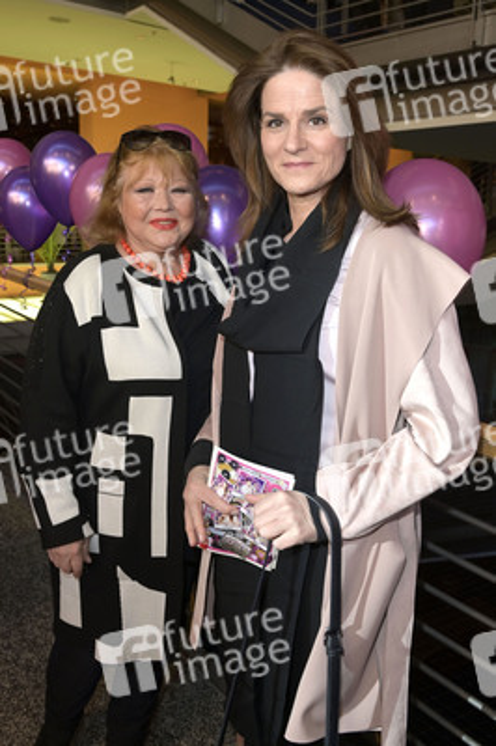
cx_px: 248
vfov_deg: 63.7
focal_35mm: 29
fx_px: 600
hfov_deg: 44.9
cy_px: 373
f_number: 5.6
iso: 1250
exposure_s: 1/160
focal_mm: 29
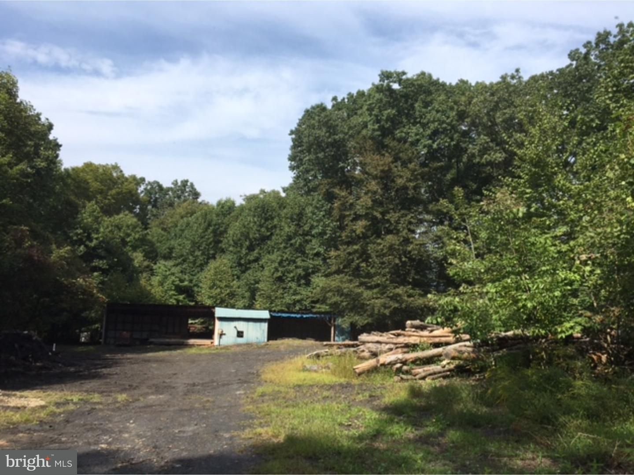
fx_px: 531
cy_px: 238
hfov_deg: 61.7
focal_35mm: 29
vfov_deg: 48.2
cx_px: 317
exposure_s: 1/1876
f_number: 2.2
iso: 25
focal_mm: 4.15
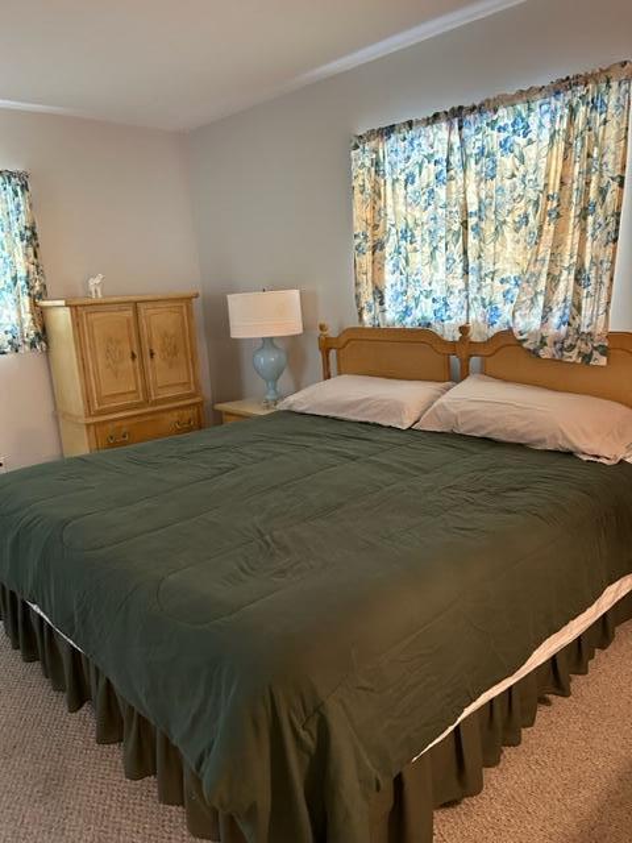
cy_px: 422
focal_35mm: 26
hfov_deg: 53.1
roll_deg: +3.2
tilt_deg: -12.4
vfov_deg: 67.3
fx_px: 633
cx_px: 316
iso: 500
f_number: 1.5
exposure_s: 1/60
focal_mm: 5.7
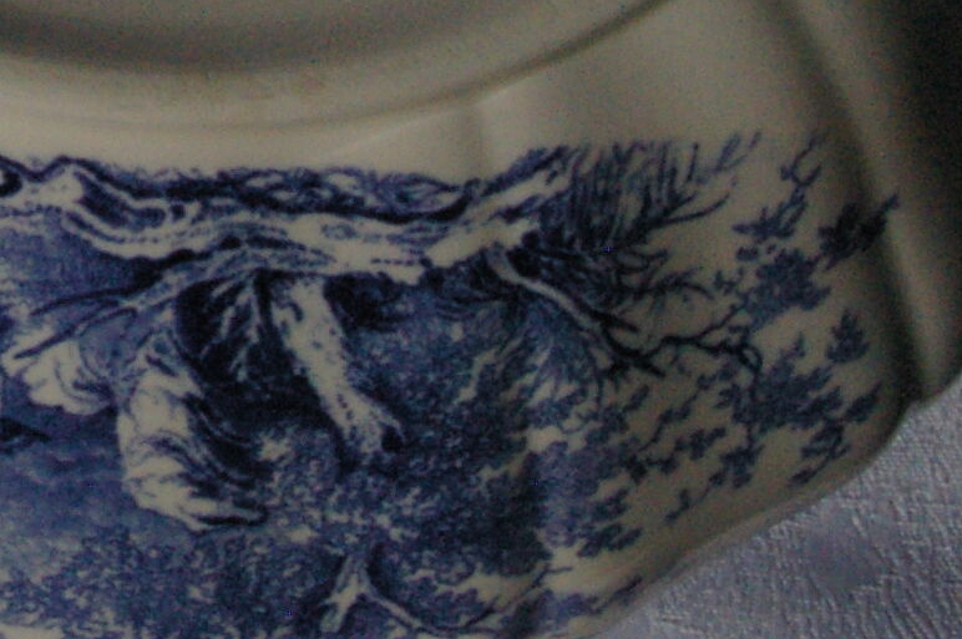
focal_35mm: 152
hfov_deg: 13.2
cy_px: -421
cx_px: -160
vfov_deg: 8.7
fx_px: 4057
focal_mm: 26
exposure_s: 1/1500
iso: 1600
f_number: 22
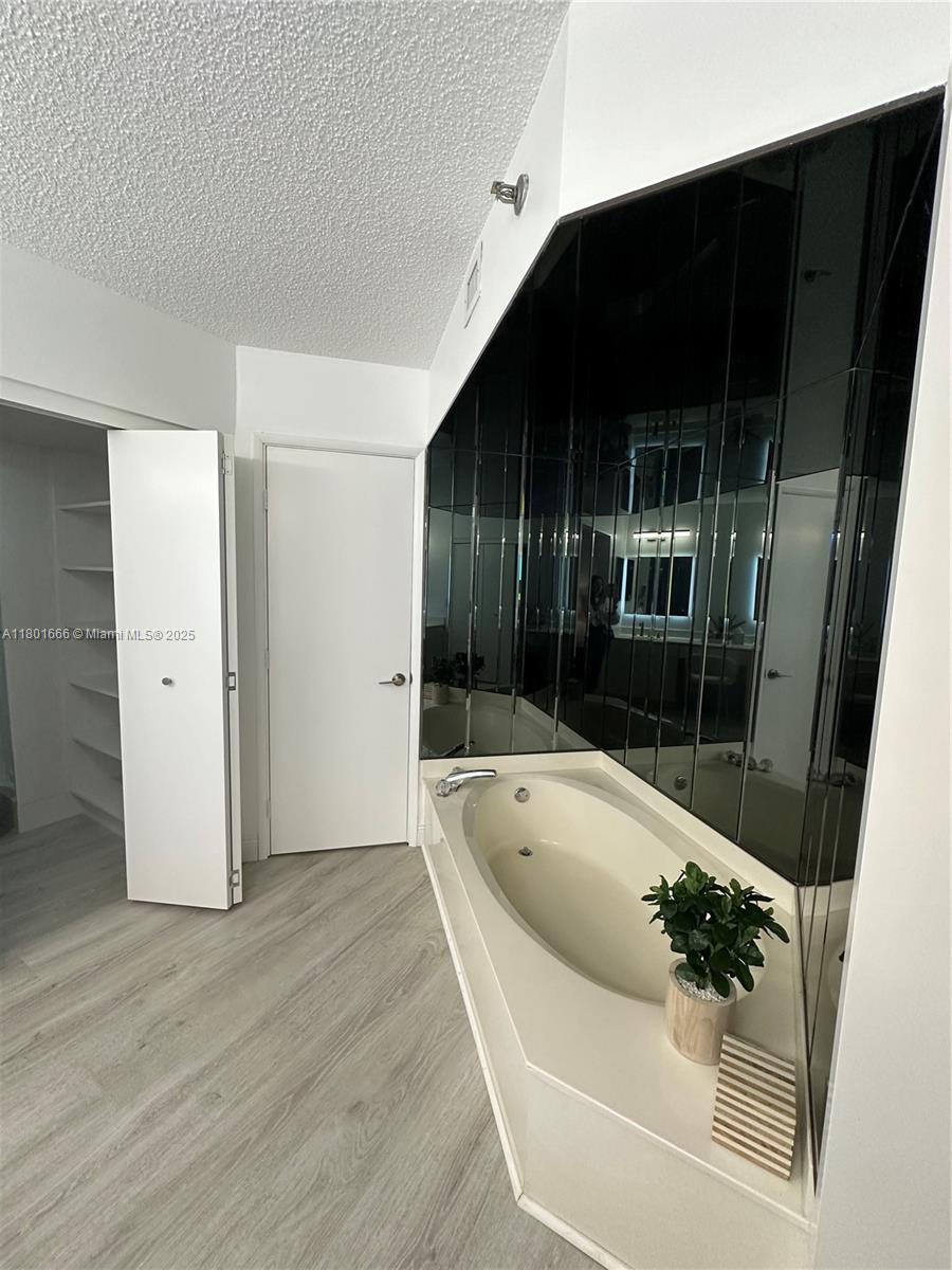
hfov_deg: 85.7
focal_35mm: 14
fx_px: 513
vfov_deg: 102.1
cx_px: 476
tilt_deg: -4.5
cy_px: 635
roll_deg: -2.4
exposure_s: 1/120
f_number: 2.2
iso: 250
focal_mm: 2.22
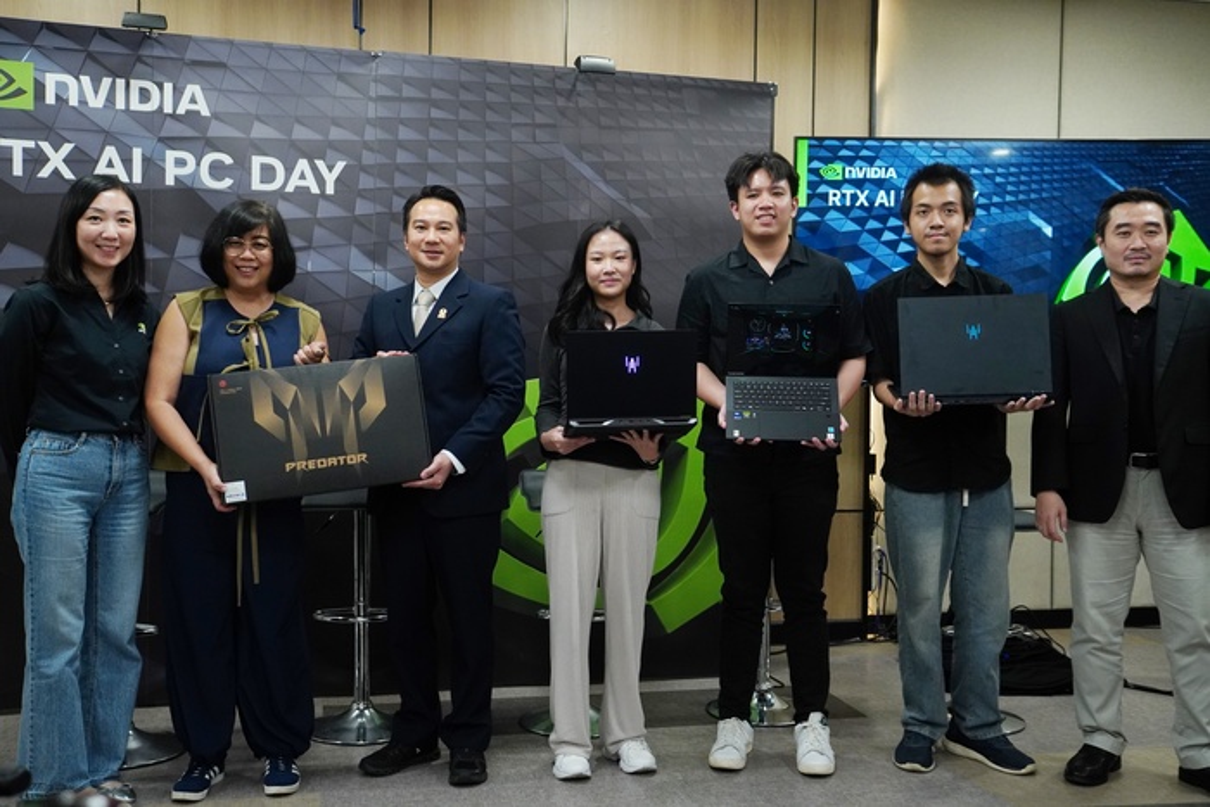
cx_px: 605
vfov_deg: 36.9
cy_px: 404
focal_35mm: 36
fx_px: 1210
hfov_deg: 53.1
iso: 1250
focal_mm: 24
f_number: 2.8
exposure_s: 1/250
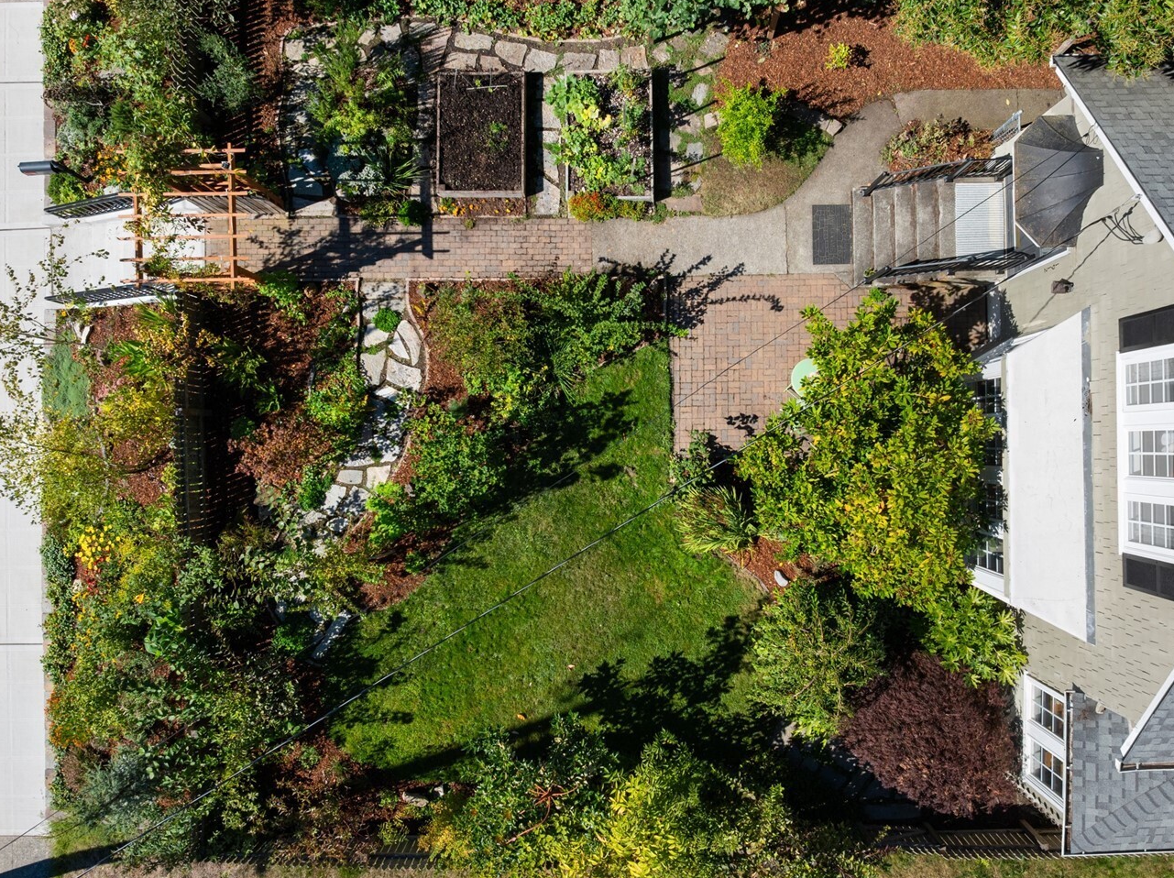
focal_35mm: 30
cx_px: 622
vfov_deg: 46.7
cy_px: 449
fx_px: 1016
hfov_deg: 60.0
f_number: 5
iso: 100
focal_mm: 12.29
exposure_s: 1/80
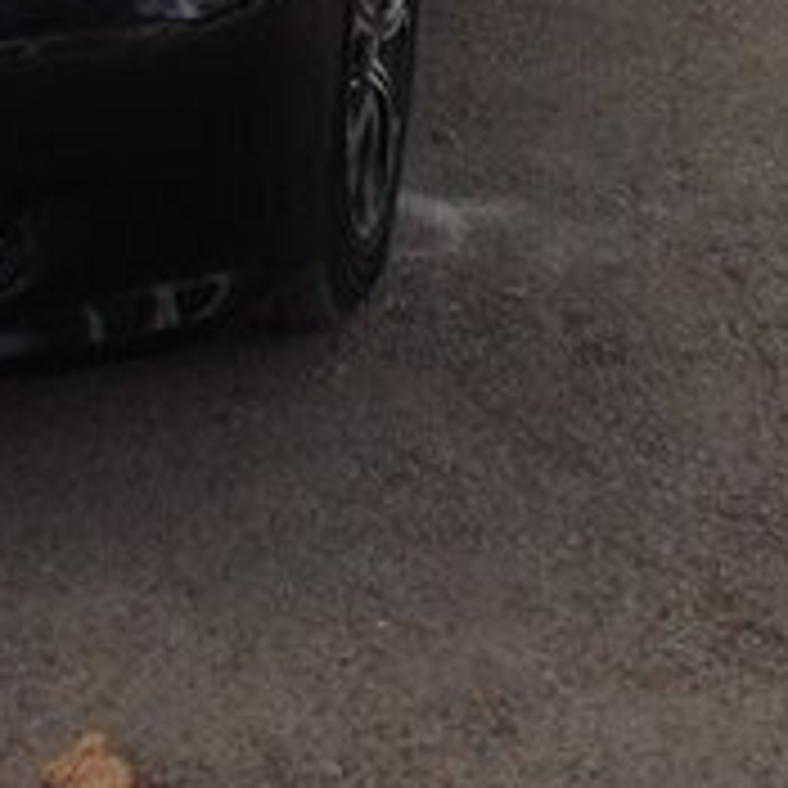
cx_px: 279
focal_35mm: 110
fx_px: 2833
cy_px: -218
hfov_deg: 15.8
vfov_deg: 15.1
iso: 25
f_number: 2.4
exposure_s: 1/178
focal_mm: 3.3
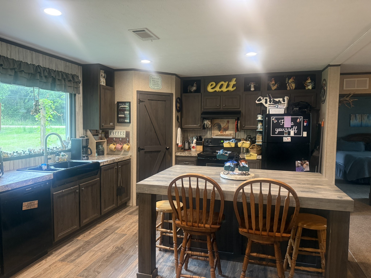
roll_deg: -1.0
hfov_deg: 71.6
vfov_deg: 56.8
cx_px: 186
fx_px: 257
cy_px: 139
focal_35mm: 24
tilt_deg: -2.6
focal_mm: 6.76
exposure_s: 1/60
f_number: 1.78
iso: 500
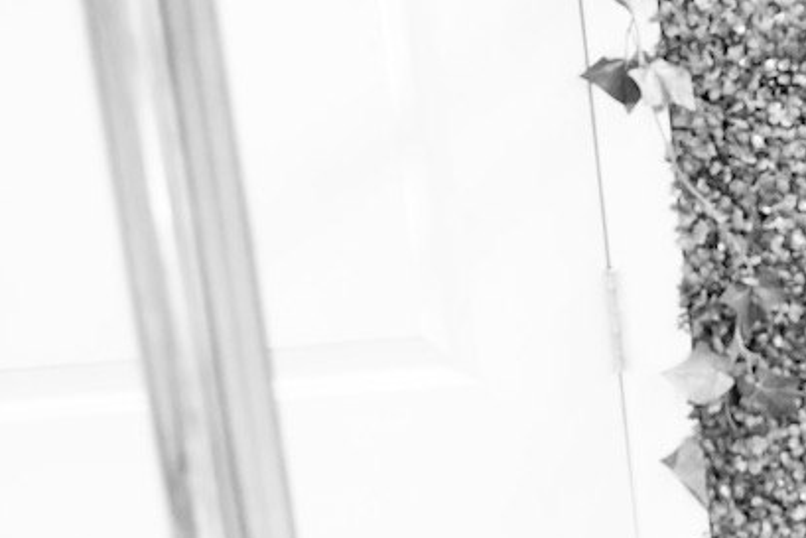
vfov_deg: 7.2
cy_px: 1653
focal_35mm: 169
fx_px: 3785
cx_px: 1289
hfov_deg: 11.5
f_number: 2.8
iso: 3200
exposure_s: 1/100
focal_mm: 30
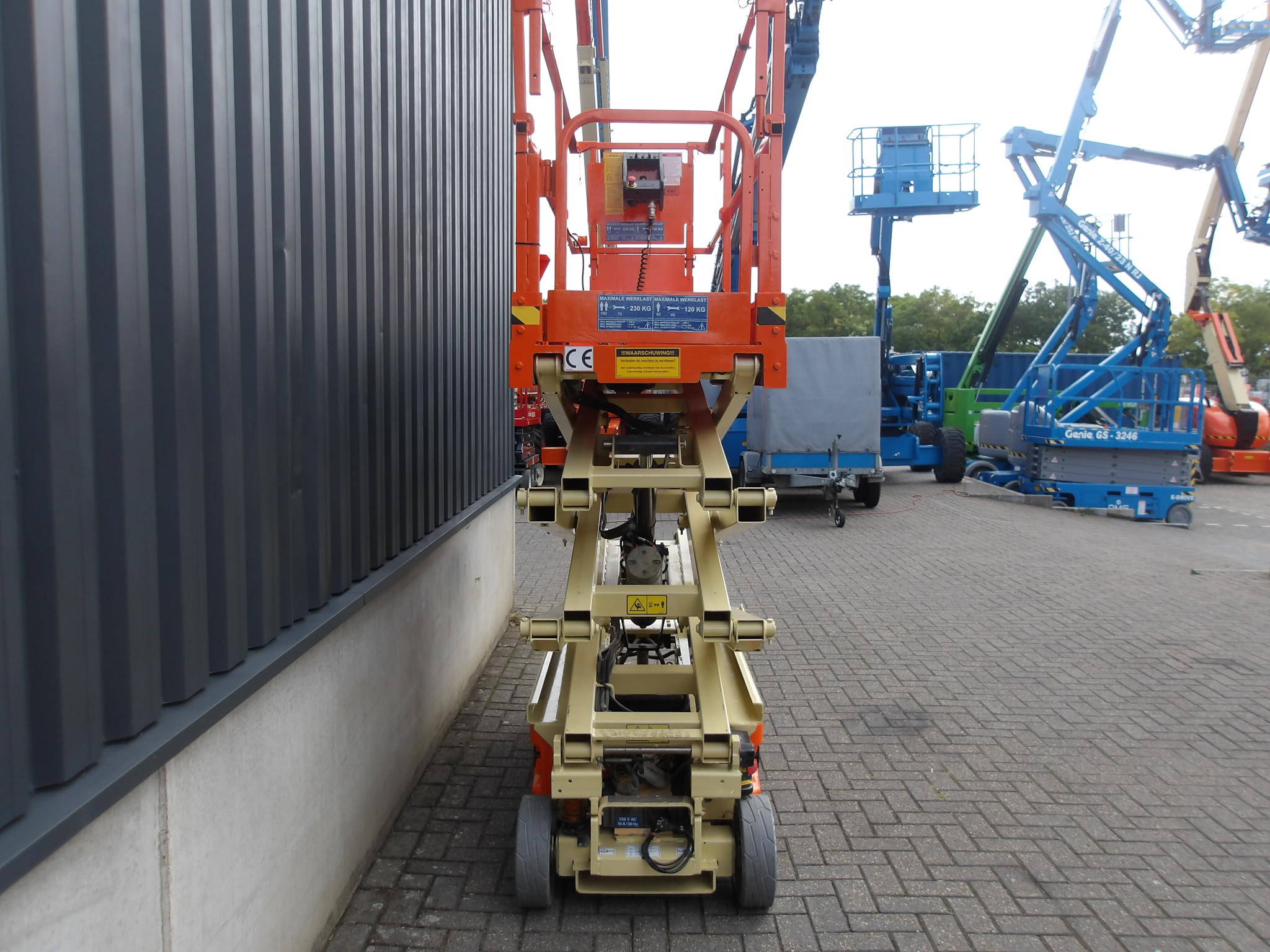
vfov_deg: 51.4
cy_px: 476
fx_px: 991
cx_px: 635
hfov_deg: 65.3
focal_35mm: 27
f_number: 3
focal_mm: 4.9
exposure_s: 1/407
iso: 100
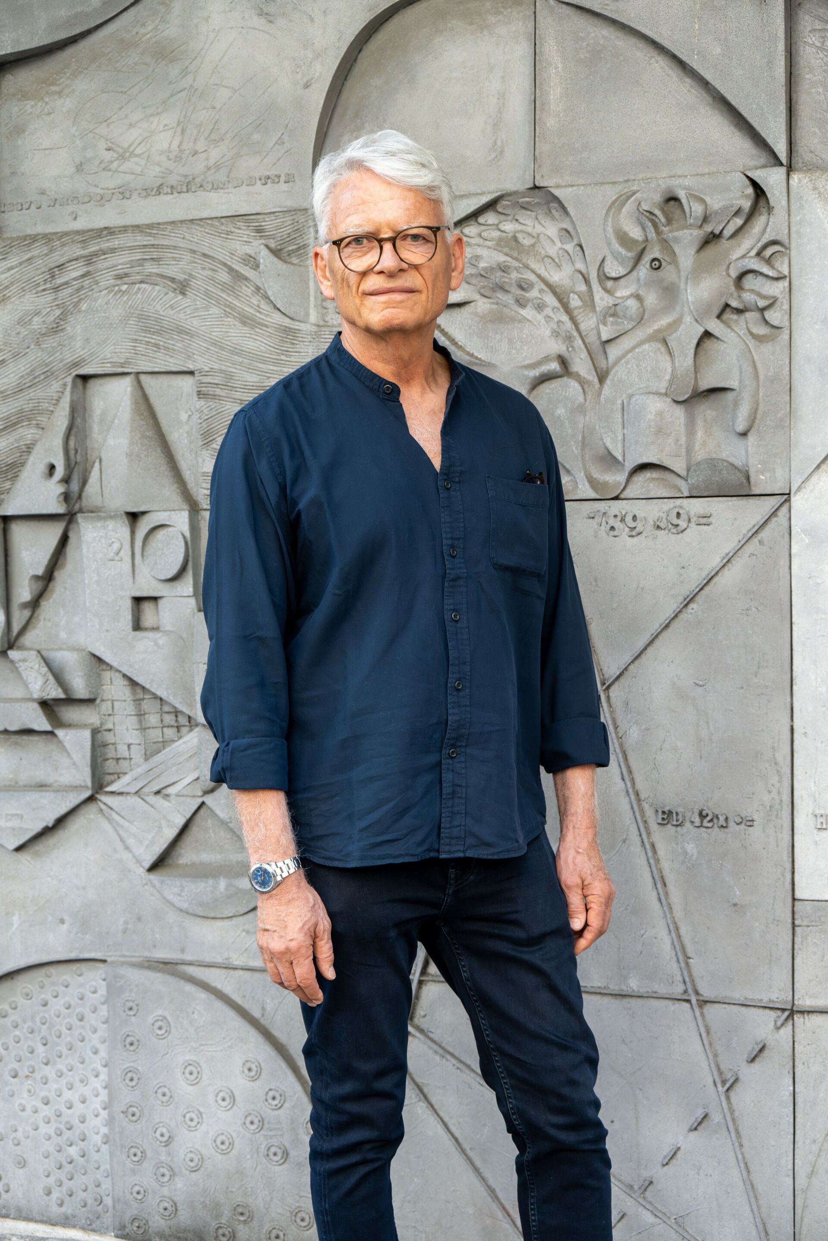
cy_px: 620
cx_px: 414
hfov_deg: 24.2
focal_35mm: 56
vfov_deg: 35.6
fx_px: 1932
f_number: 5.6
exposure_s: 1/125
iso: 1600
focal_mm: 56
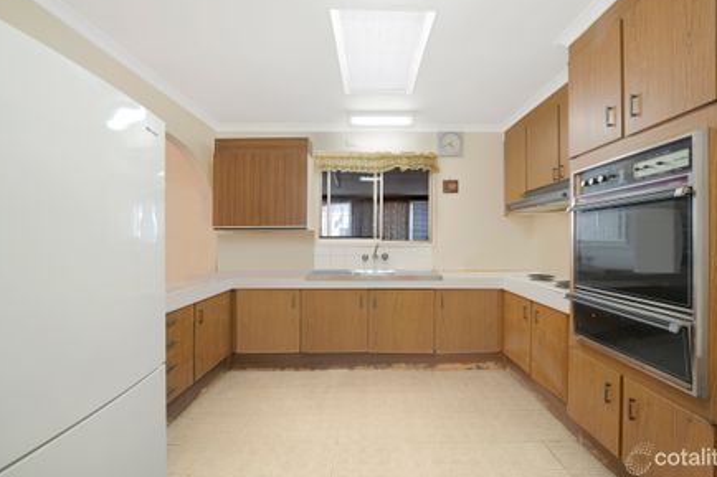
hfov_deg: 108.3
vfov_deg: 85.4
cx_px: 370
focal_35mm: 13
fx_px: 259
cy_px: 234
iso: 200
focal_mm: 12
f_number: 7.1
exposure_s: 1/5
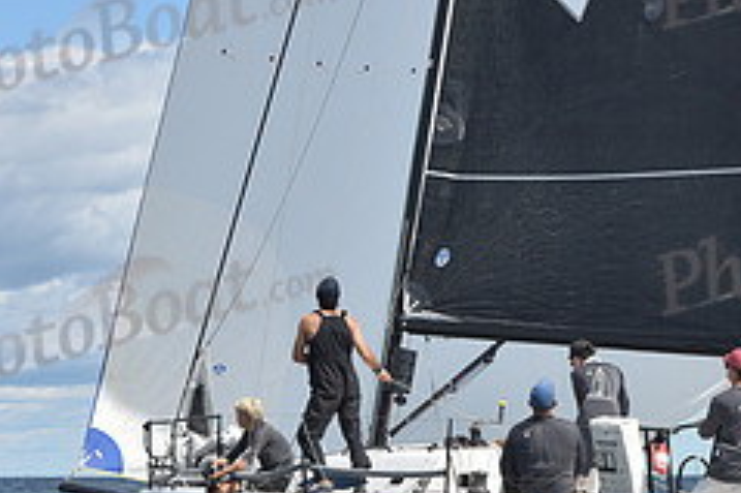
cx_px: 499
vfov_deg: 8.0
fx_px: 3497
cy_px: 439
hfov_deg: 12.1
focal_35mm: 170
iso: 250
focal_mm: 70
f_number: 10
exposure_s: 1/800
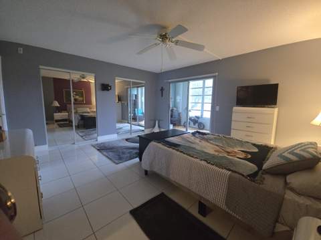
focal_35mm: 13
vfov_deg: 89.8
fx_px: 120
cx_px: 160
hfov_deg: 106.2
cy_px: 120
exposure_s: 1/60
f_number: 2.2
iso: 1000
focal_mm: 2.2
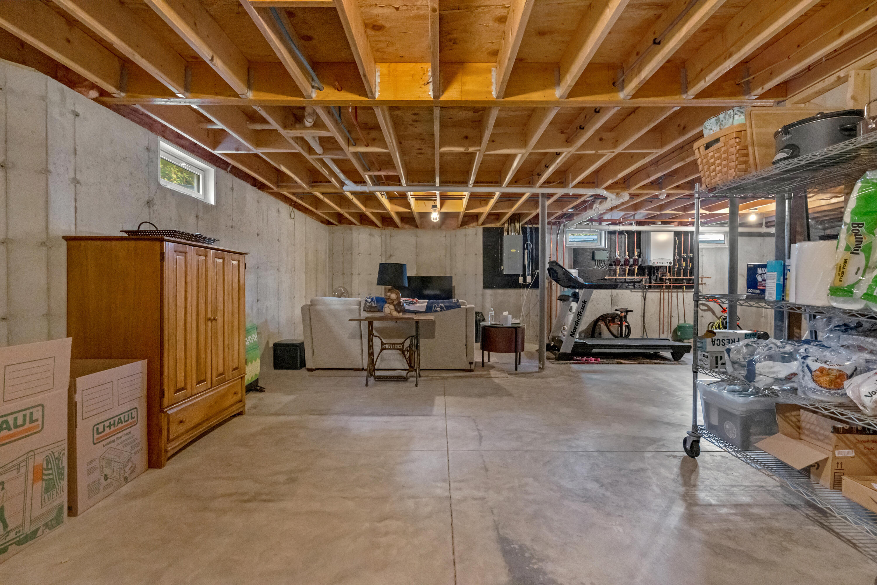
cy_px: 292
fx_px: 390
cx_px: 438
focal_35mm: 16
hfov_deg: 96.7
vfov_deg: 73.7
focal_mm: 16
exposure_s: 1/30
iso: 12800
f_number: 8
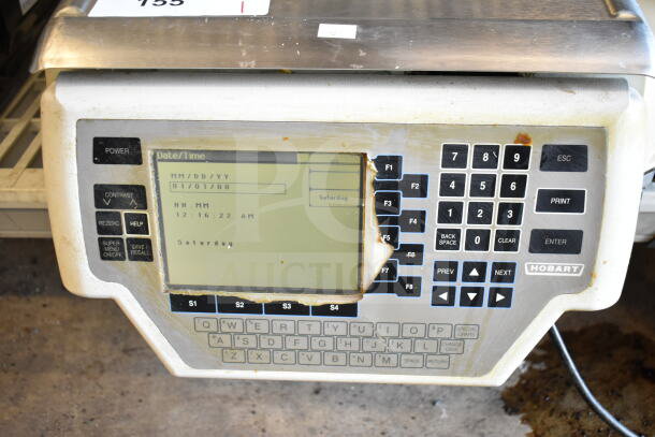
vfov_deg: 35.5
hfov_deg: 51.3
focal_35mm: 38
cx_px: 328
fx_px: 682
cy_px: 218
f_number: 4
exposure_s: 1/60
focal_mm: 25
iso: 1600
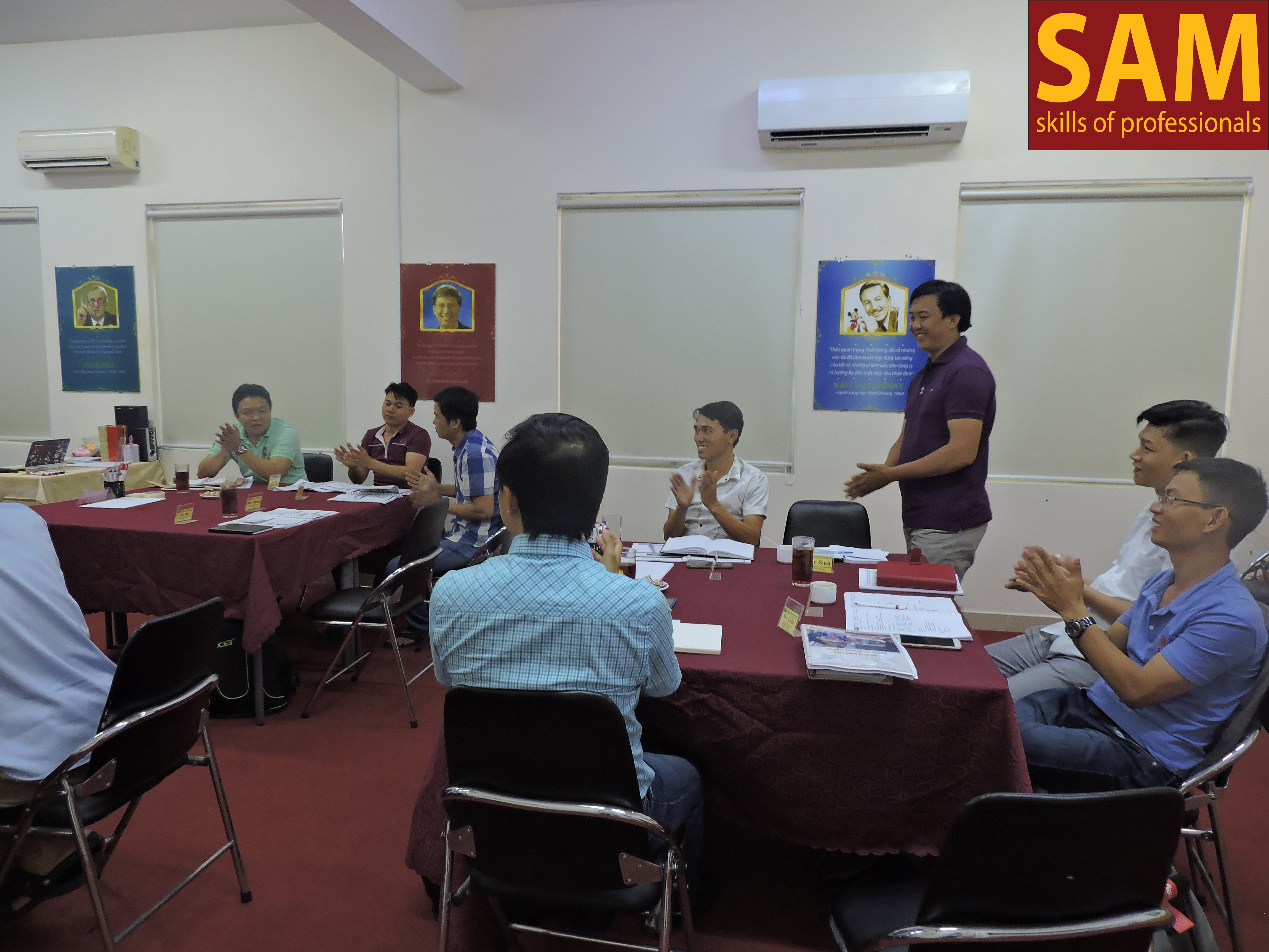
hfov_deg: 71.6
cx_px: 634
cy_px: 476
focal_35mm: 24
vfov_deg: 56.8
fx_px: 880
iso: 280
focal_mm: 4.3
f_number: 3
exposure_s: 1/30
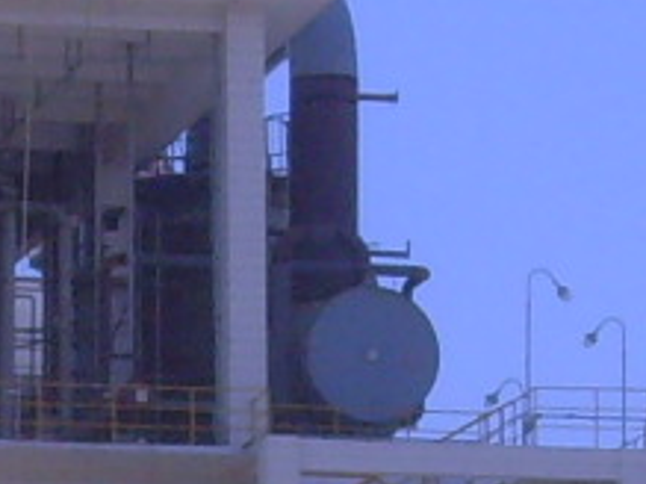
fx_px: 8188
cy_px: 874
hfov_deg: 4.5
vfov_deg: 3.4
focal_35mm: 439
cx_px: -487
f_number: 6.9
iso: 80
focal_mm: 10.2
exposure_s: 1/350
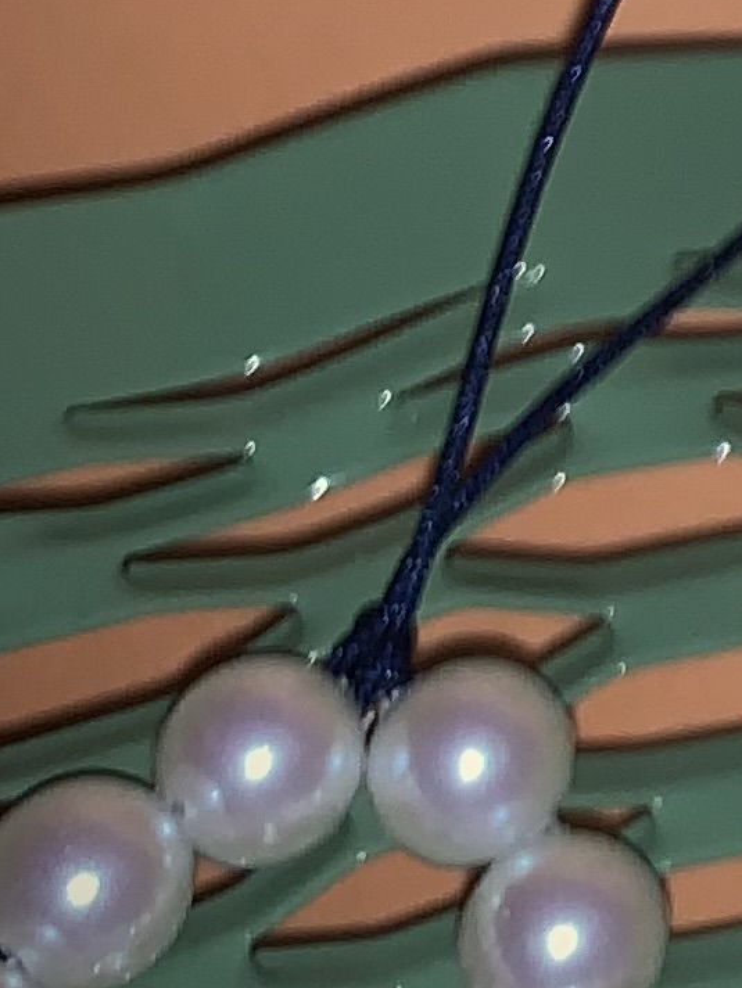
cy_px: -784
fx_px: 4200
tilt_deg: -22.8
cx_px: 1831
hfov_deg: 9.0
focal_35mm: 147
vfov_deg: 12.3
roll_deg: -1.7
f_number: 1.8
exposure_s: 1/60
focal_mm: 4.25
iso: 25
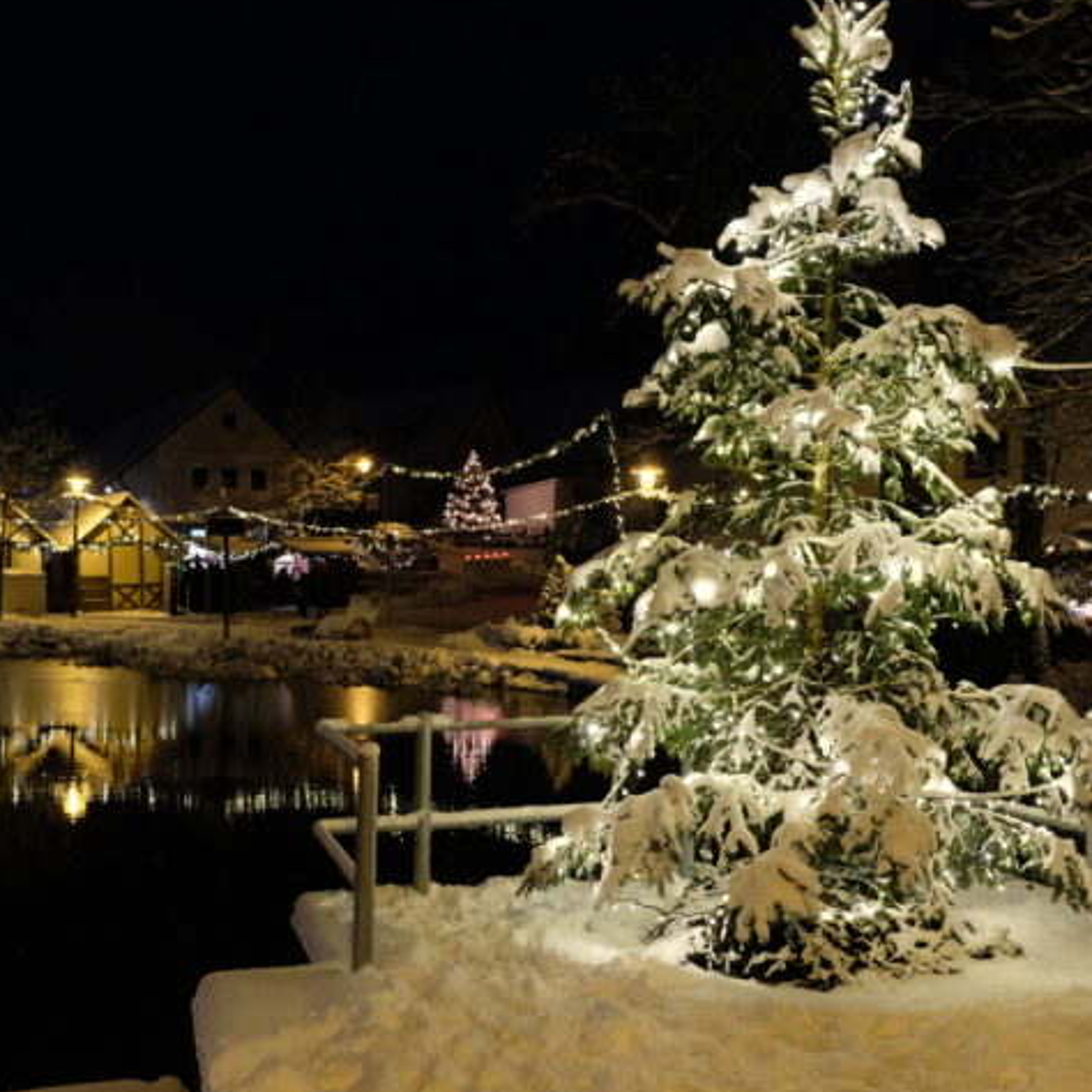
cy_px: 545
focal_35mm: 38
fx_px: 1356
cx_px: 502
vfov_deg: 43.9
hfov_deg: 43.8
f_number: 2.8
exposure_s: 1/30
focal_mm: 19.6
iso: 2500
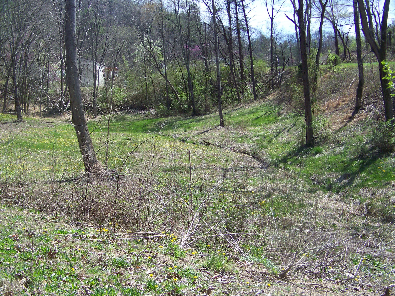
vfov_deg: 33.6
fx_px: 491
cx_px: 198
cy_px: 148
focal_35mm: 43
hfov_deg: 43.9
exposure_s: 1/500
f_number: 2.8
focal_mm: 6.75
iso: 64
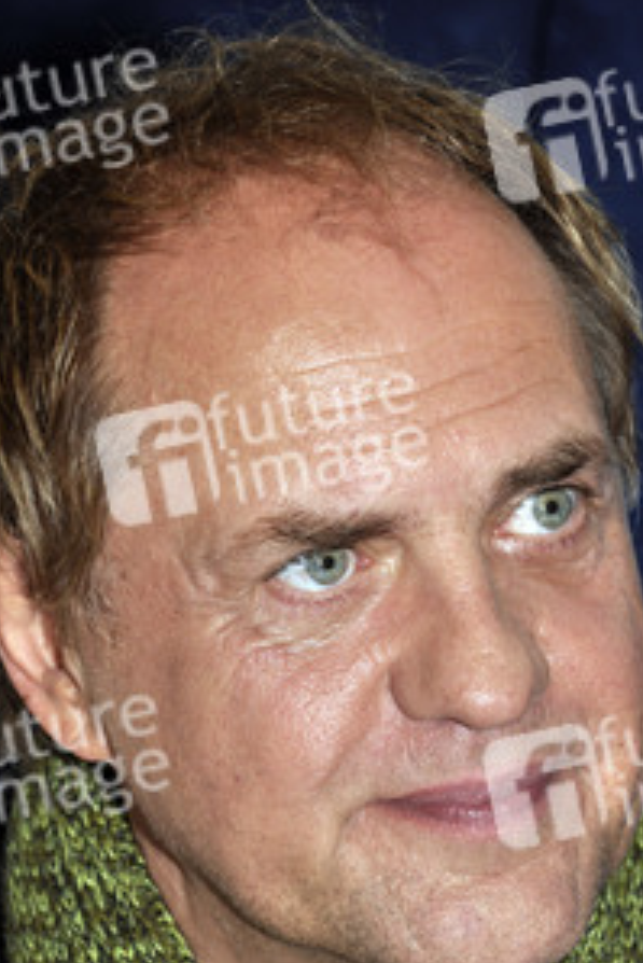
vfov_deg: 9.7
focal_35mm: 212
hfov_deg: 6.5
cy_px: 611
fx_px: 5664
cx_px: 357
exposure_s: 1/160
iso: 400
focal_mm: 105
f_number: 5.6
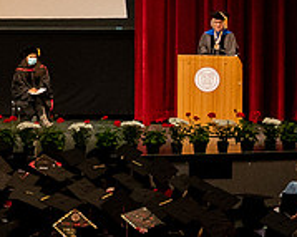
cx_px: -172
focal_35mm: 200
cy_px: -32
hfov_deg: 9.4
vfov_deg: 7.7
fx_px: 1757
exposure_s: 1/160
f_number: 4.5
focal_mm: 38
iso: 2500
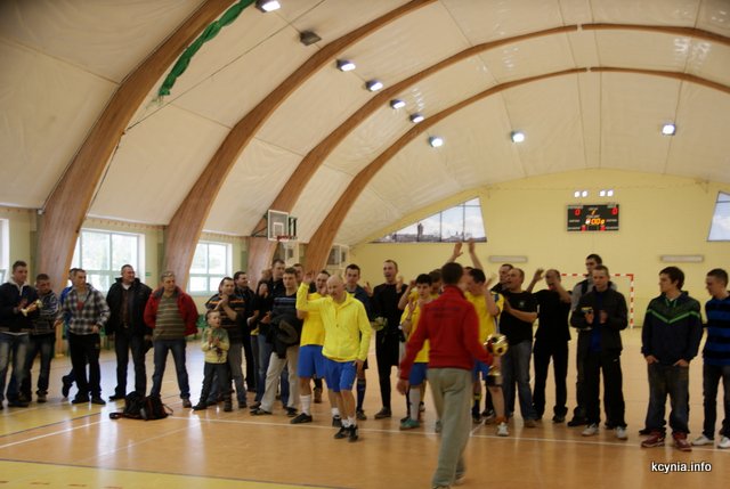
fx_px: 792
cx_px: 365
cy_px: 244
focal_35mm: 39
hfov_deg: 49.5
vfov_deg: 34.3
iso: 100
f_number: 3.2
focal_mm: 26
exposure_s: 1/50
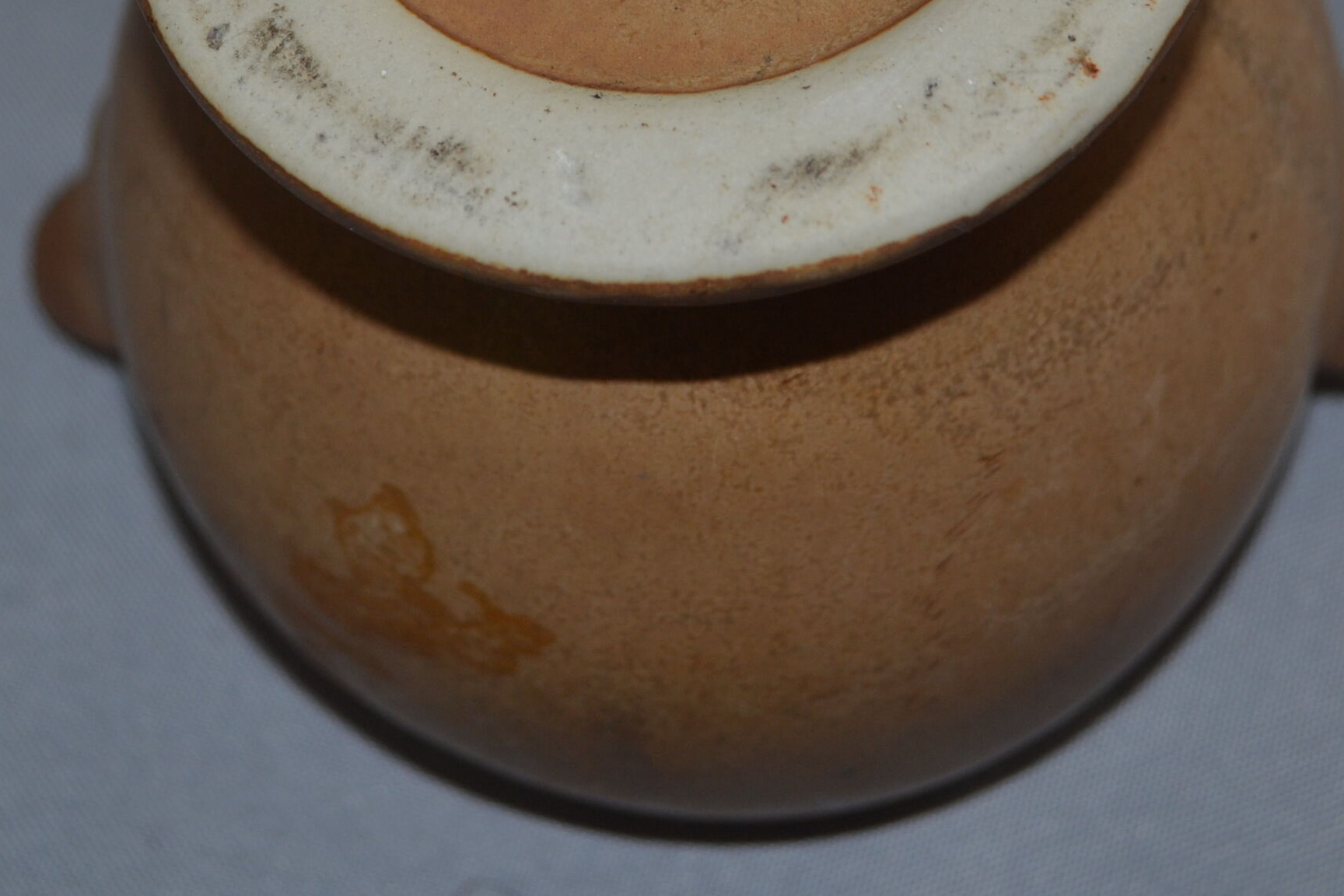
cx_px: 687
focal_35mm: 78
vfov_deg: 17.2
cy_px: 54
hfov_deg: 26.0
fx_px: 2912
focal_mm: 26
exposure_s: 1/60
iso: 140
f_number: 4.2
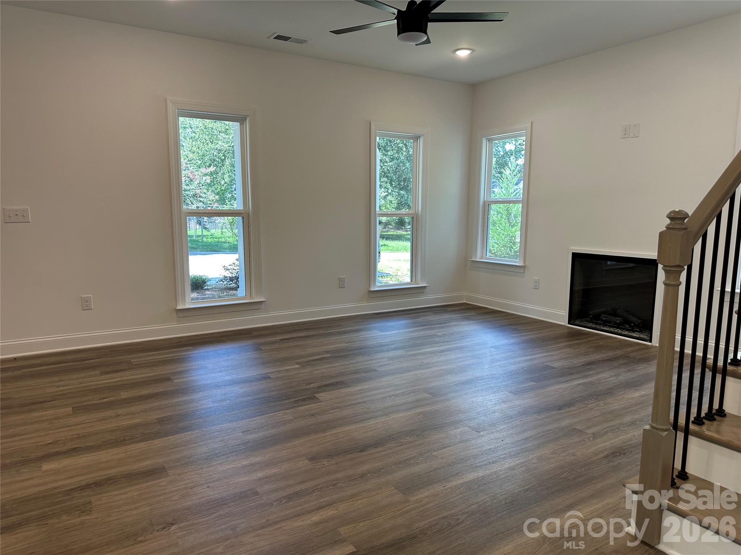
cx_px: 370
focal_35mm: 24
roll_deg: -0.8
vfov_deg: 56.8
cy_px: 278
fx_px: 514
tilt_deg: -8.0
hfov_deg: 71.6
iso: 100
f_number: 1.78
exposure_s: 1/120
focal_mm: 6.86
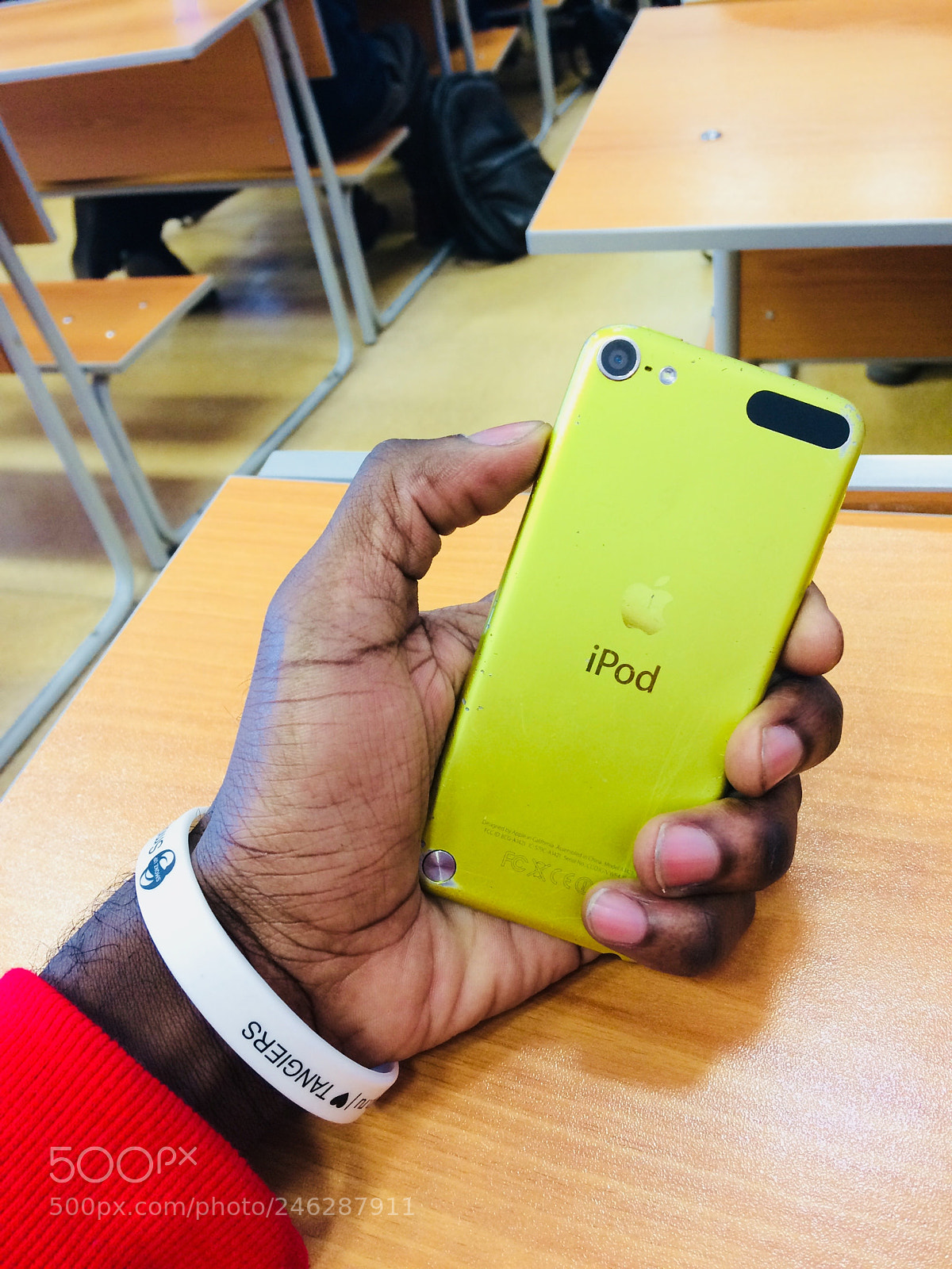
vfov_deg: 61.7
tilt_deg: -40.4
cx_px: 476
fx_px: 1063
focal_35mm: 29
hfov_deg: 48.2
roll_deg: +15.8
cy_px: 634
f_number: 2.2
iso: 125
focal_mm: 4.15
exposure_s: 1/33
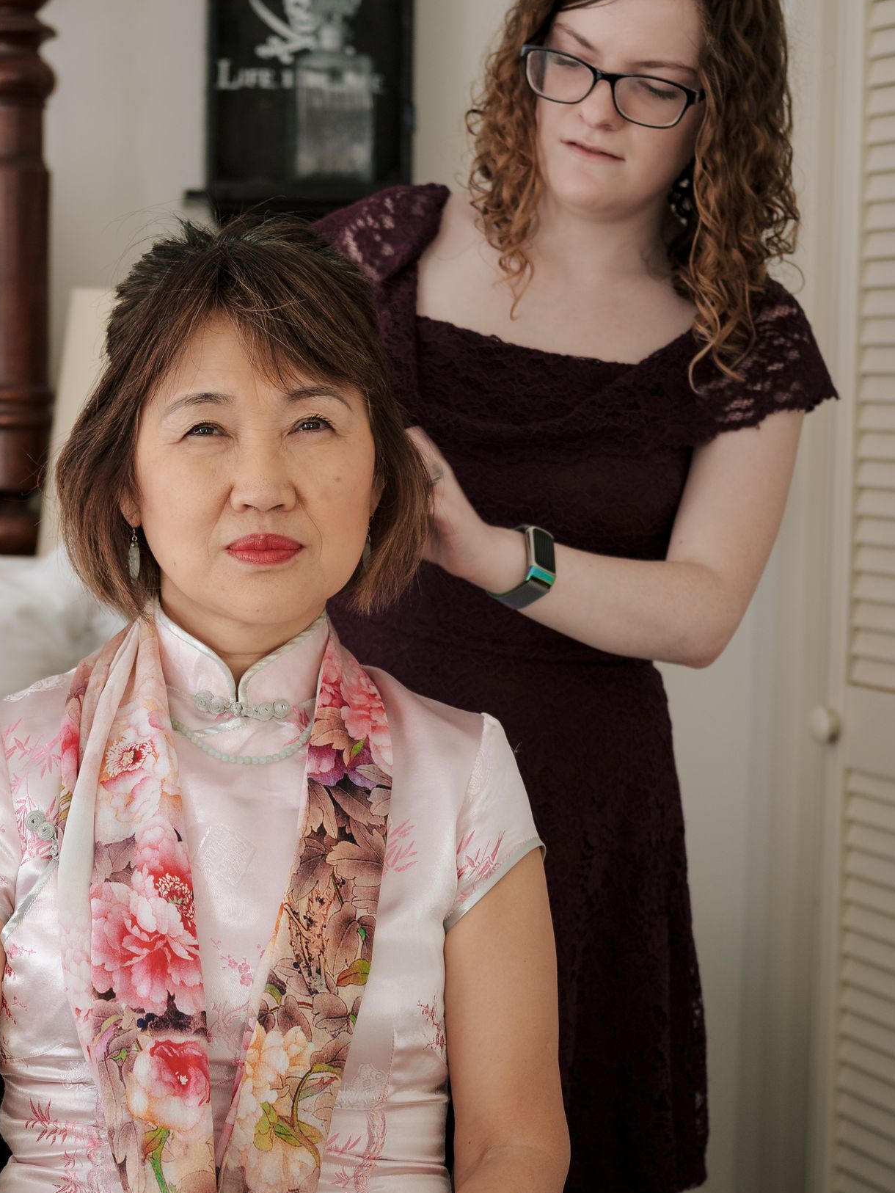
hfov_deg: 17.8
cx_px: 160
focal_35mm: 82
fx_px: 2826
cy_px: 700
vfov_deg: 23.8
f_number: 3.5
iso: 400
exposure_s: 1/100
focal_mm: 50
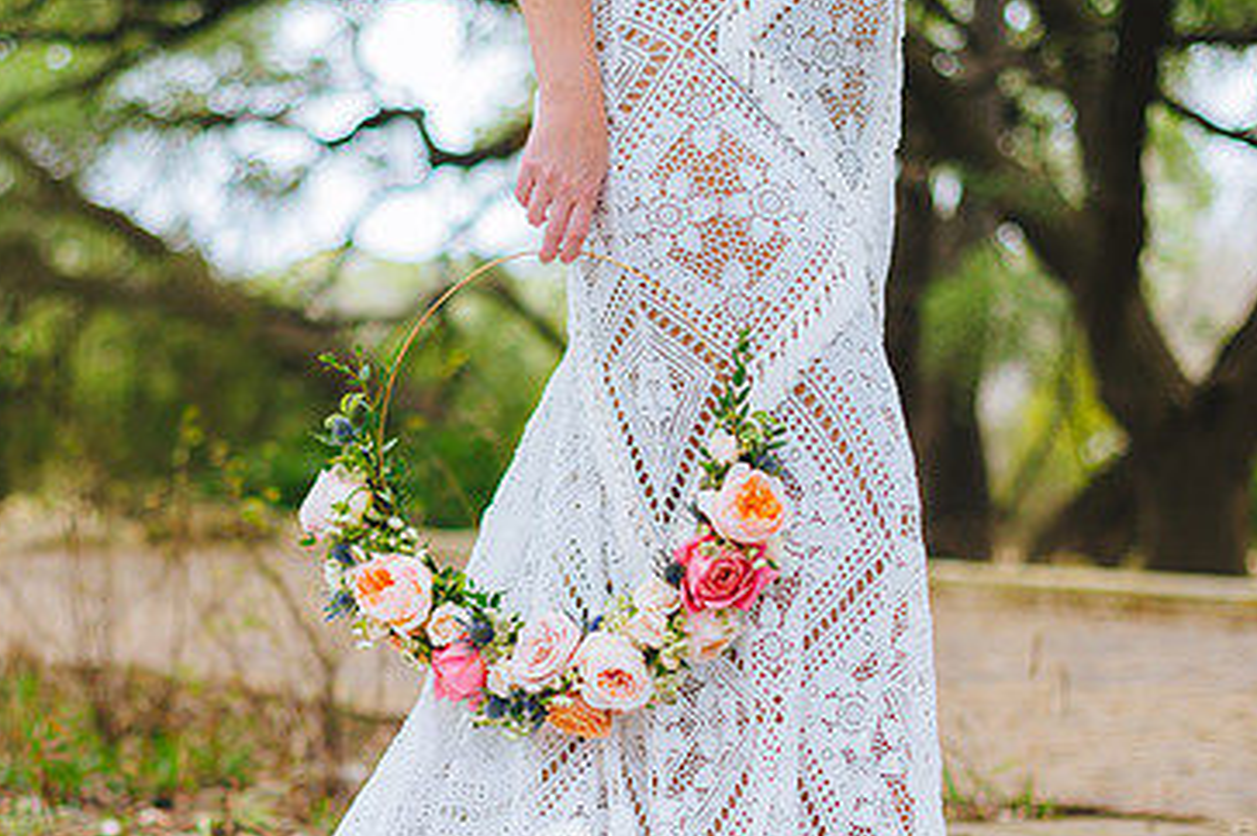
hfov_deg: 24.1
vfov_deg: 16.1
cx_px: 433
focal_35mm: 84
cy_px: 641
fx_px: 2930
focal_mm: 50
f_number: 2
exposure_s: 1/400
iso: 320
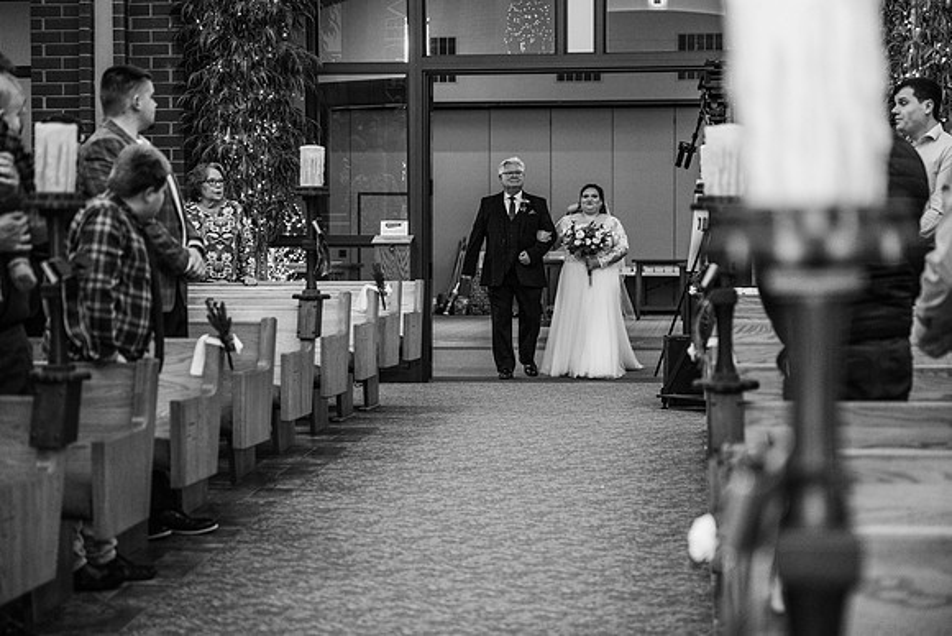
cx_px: 476
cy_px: 318
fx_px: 1851
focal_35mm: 70
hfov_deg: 28.8
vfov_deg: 19.5
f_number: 2.8
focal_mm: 70
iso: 2000
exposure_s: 1/200
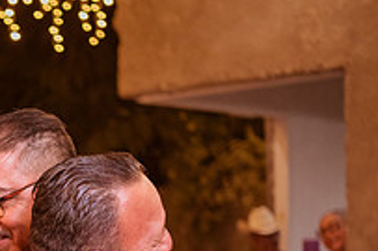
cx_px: -106
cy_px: 316
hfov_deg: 19.0
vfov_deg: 13.2
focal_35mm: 100
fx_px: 1049
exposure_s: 1/400
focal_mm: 35
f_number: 1.8
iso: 4000
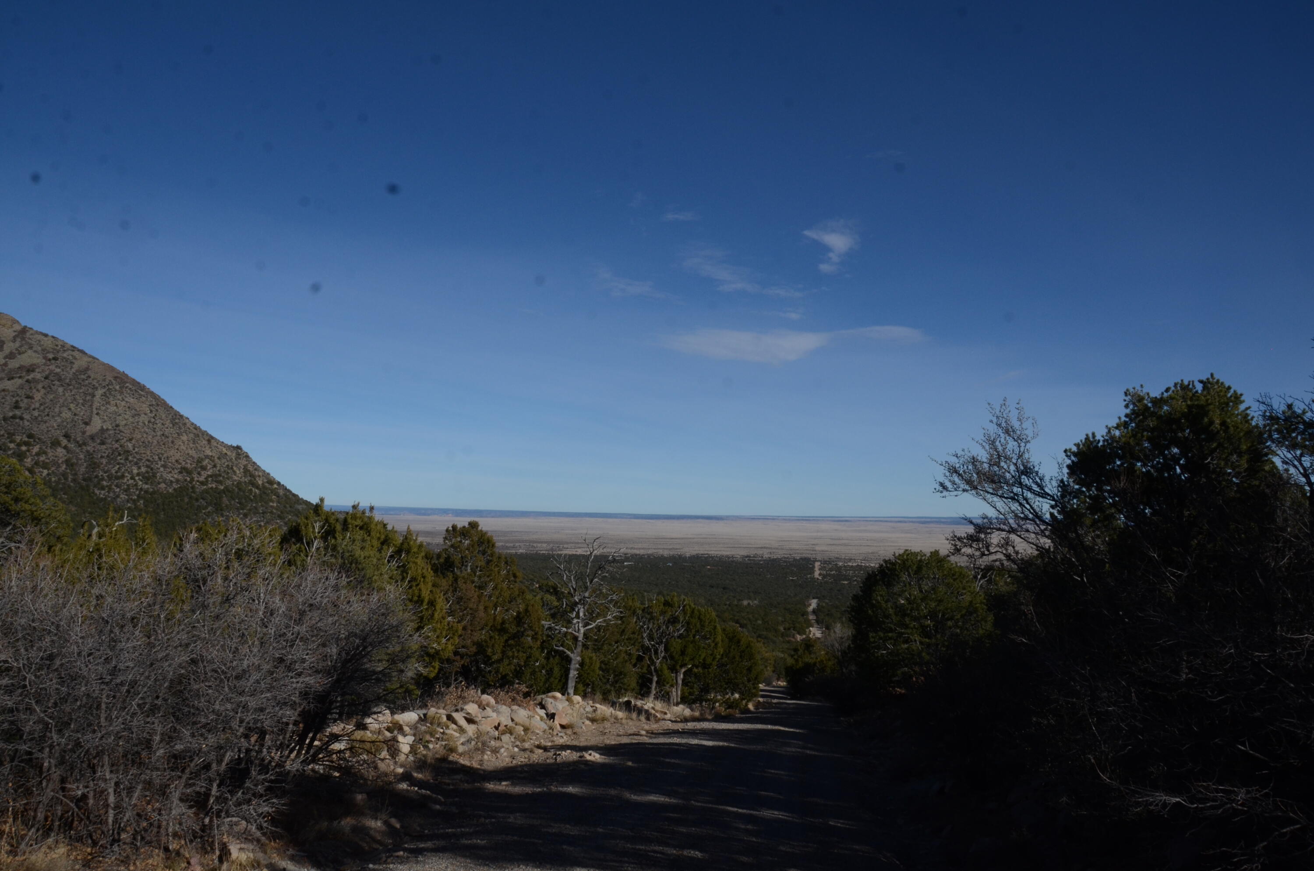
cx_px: 657
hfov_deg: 67.5
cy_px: 436
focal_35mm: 27
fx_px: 983
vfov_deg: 47.7
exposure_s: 1/1000
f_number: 16
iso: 400
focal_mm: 18
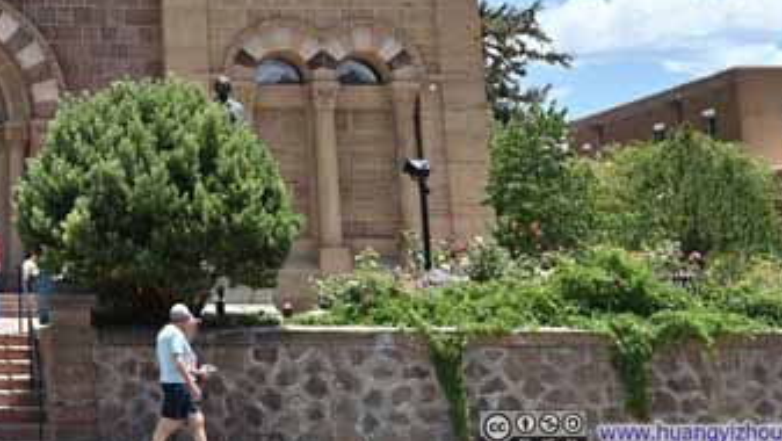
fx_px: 1701
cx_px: -90
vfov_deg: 14.0
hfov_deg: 24.1
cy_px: -171
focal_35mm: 82
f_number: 8
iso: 64
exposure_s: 1/200
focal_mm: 33
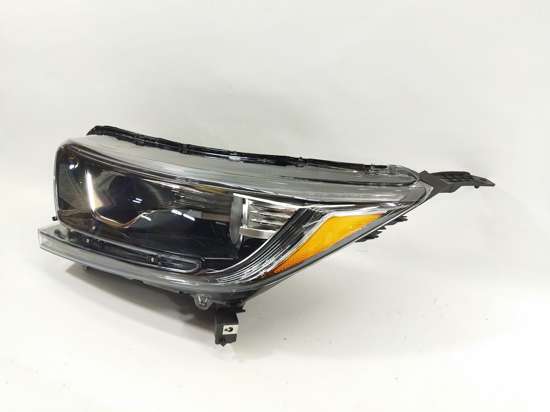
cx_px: 275
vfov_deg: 51.4
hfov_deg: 65.3
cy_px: 206
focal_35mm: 27
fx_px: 429
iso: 166
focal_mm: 4.71
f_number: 1.79
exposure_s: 1/100
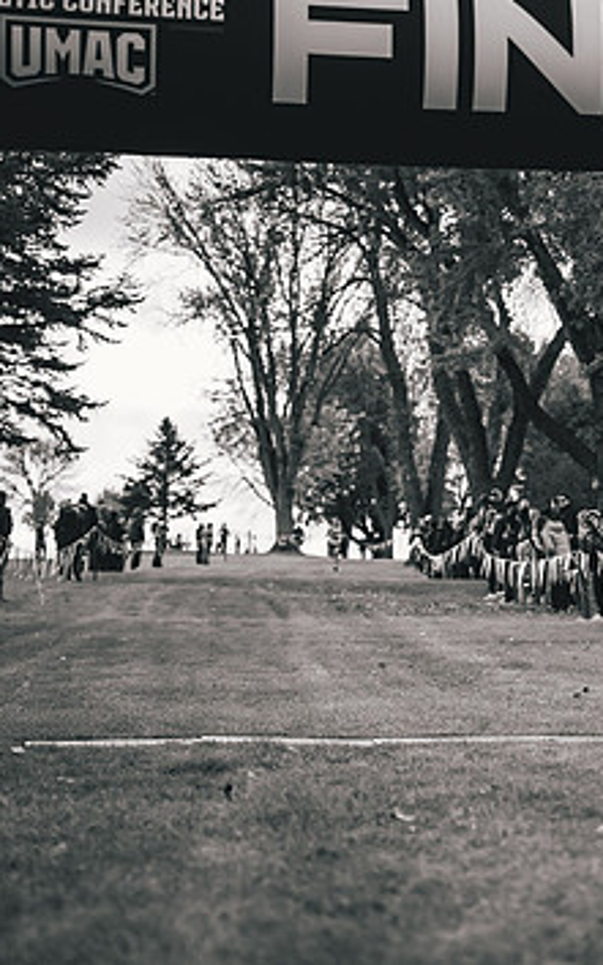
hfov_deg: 12.8
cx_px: 715
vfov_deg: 20.8
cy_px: 539
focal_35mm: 100
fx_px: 2632
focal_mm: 50
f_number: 2
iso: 200
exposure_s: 1/3200
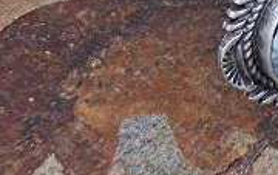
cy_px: 42
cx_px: 420
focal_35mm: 222
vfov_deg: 5.9
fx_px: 1684
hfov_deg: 9.2
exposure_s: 1/4.9
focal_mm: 10.6
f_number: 4
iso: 200
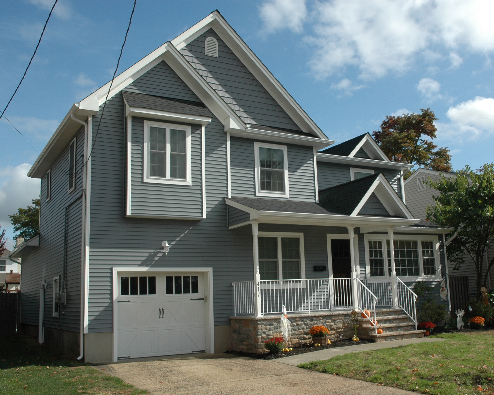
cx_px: 274
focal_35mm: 41
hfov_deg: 44.7
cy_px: 197
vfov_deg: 36.5
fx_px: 599
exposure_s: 1/400
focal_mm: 24
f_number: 10
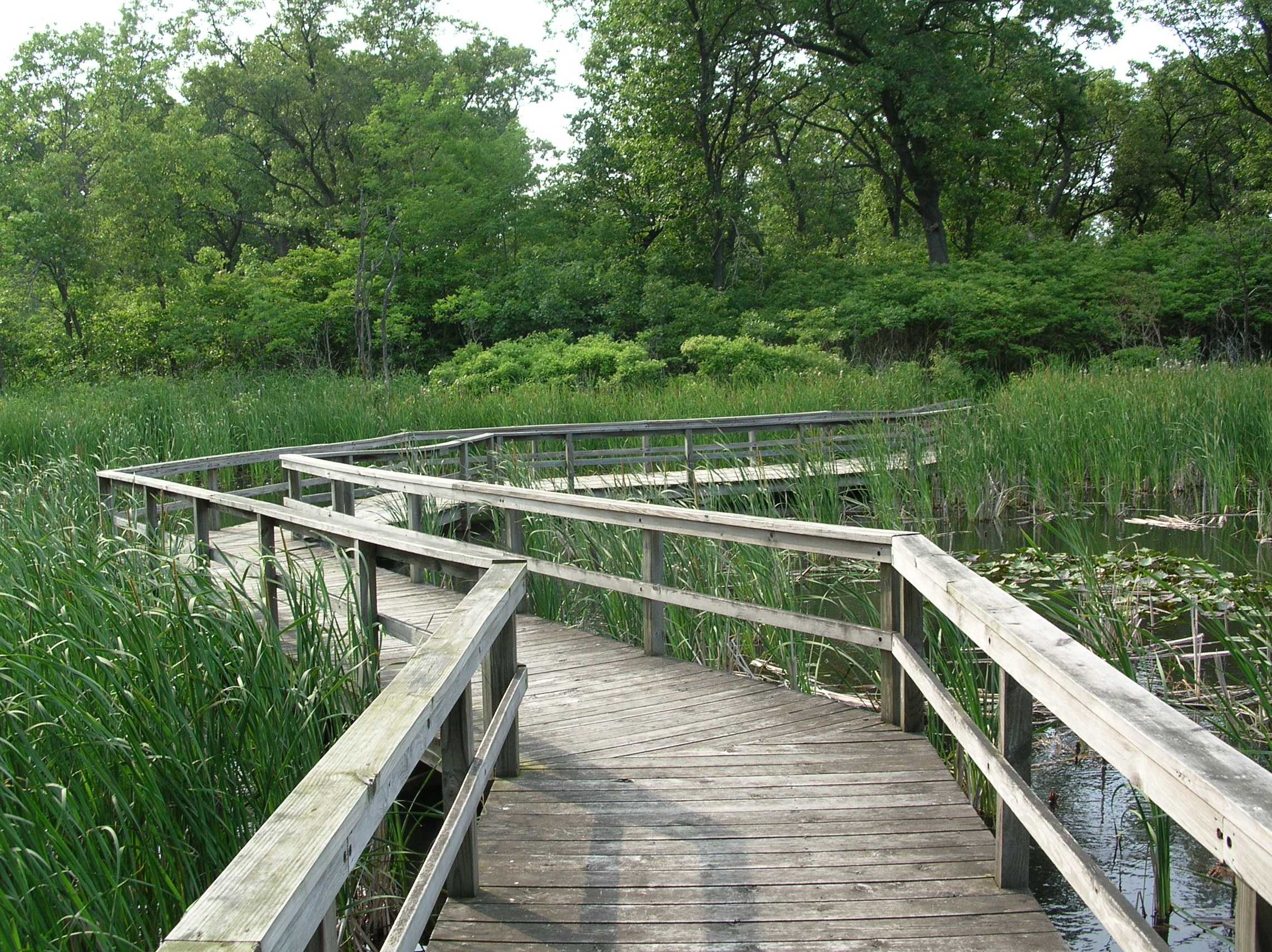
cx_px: 636
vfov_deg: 39.6
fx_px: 1322
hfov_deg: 51.4
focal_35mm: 36
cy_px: 476
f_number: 3.7
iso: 50
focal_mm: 6
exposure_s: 1/163
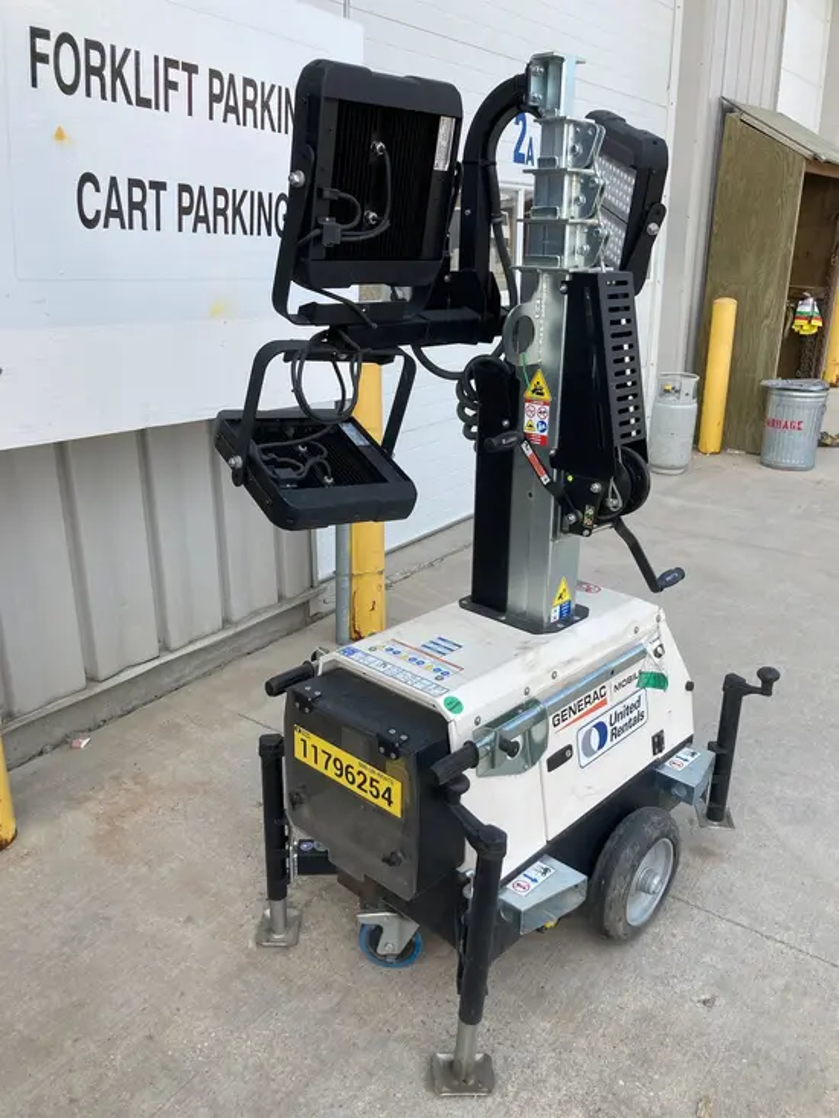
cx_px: 420
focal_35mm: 28
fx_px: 905
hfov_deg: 49.8
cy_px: 559
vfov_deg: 63.4
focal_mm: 3.99
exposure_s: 1/725
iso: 20
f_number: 1.8
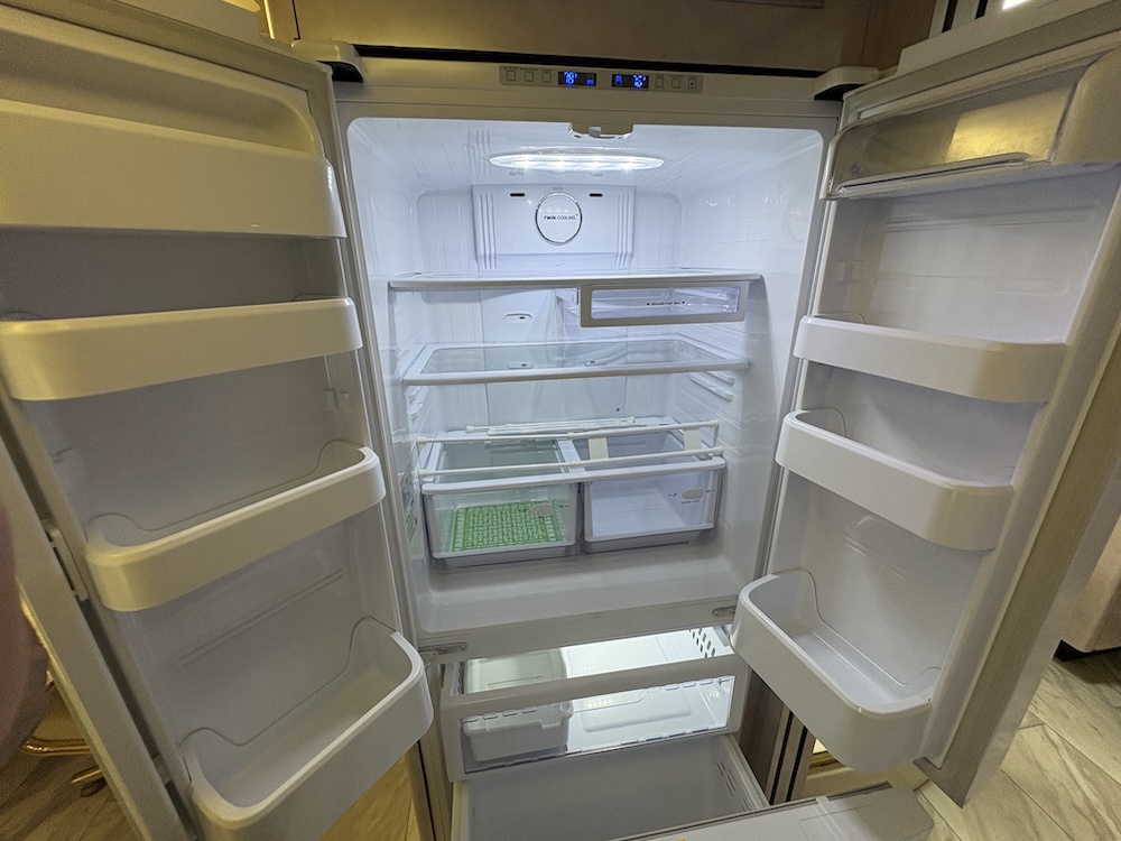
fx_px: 453
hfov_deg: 102.1
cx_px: 560
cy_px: 420
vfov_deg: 85.7
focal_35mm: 14
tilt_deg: -19.7
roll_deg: +0.0
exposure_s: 1/99
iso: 200
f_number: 2.2
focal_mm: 2.22
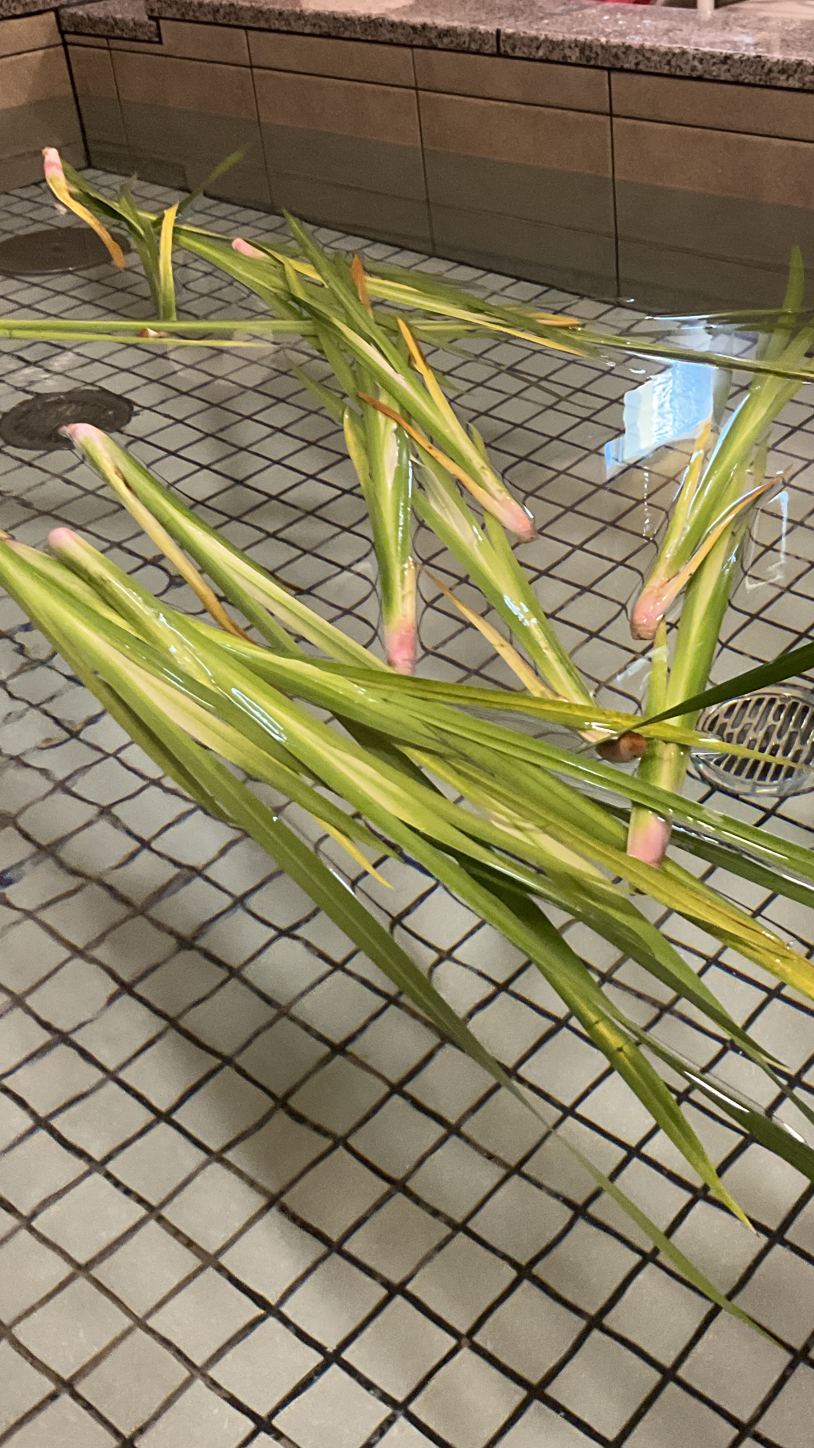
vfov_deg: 47.4
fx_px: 1650
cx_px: 628
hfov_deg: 27.3
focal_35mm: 43
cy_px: 714
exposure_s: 1/40
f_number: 1.8
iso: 250
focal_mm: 3
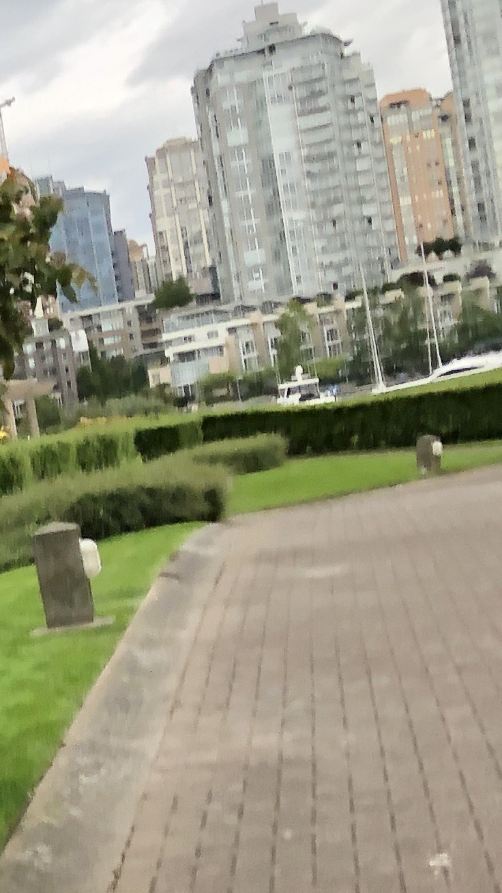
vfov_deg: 22.3
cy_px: 735
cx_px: -852
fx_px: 2224
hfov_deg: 10.4
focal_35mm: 94
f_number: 1.8
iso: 20
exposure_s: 1/475
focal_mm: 3.99
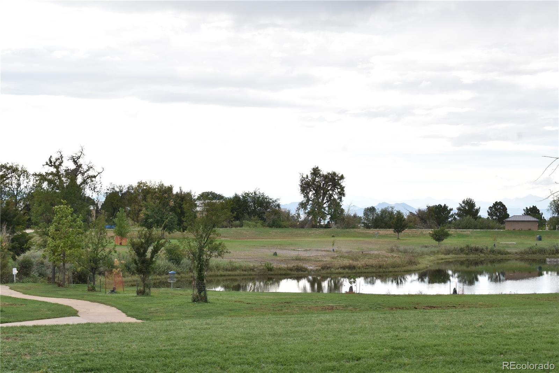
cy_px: 186
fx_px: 1071
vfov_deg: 19.7
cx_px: 280
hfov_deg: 29.2
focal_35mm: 69
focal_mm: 46
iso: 400
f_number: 14
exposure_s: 1/125
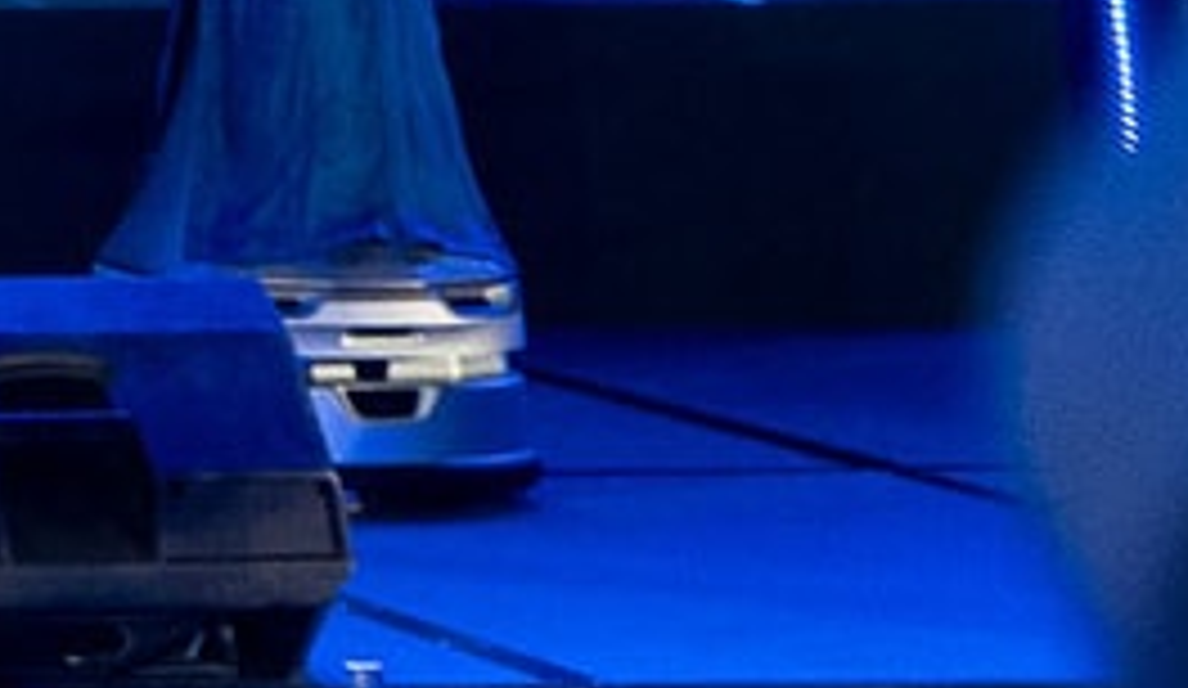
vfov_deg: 4.9
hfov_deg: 7.5
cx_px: -2821
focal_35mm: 238
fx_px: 7552
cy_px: -1457
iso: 2000
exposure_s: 1/125
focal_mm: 30
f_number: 5.6
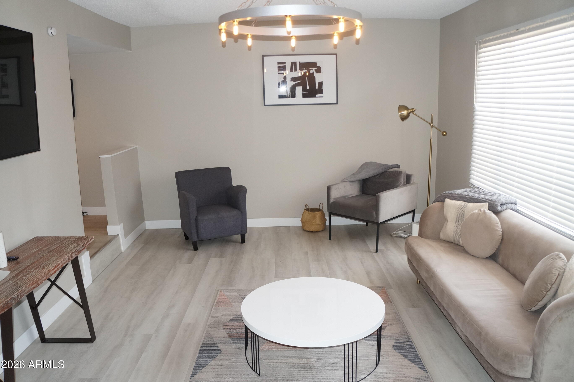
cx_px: 287
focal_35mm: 27
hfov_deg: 67.4
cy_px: 191
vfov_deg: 47.9
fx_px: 430
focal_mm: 18
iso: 640
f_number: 4
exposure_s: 1/160
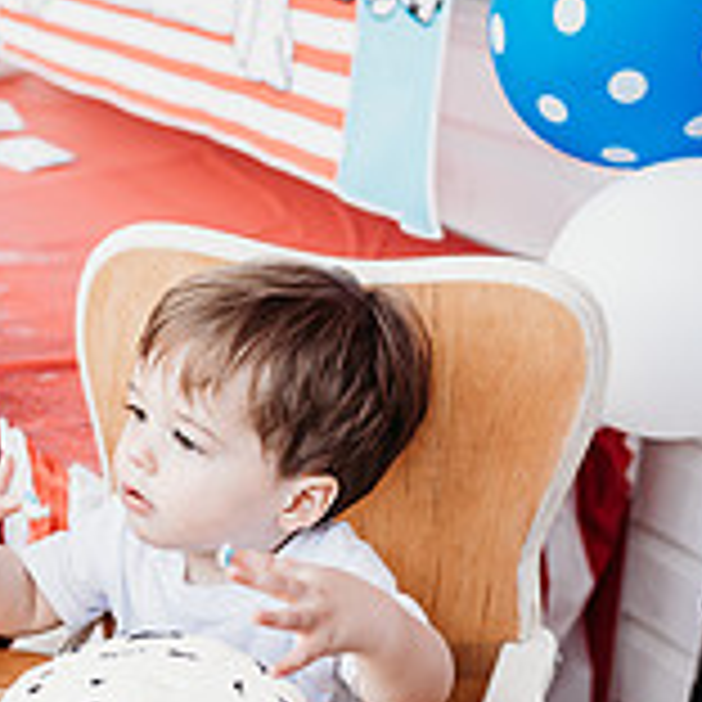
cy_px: 621
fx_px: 1354
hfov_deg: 28.7
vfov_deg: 28.1
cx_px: 180
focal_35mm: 59
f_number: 2.5
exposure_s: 1/200
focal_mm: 24
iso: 400
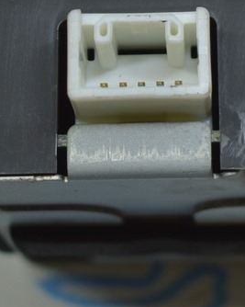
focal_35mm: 237
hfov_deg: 6.5
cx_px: 205
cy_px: 15
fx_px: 2153
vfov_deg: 8.1
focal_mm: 55
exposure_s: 1/60
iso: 400
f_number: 5.6
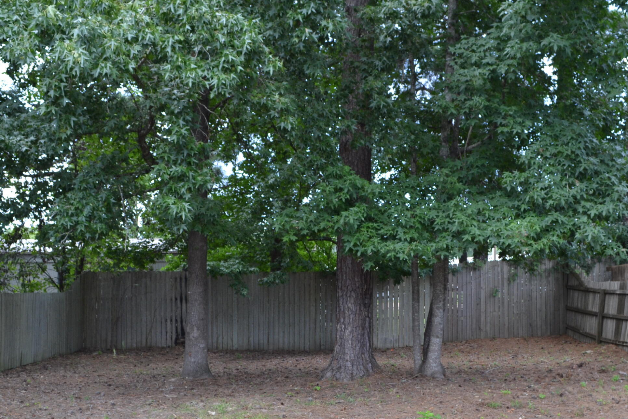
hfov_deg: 46.4
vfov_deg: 31.6
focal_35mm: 42
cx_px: 332
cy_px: 280
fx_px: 733
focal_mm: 18
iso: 360
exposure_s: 1/125
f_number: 5.6
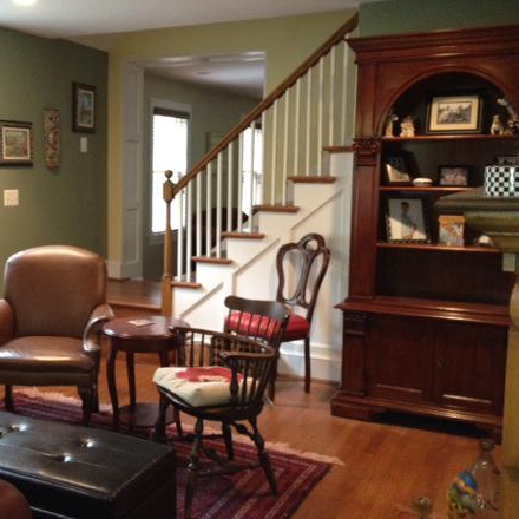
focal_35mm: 45
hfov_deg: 37.0
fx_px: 763
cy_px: 255
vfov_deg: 37.6
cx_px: 155
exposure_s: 1/20
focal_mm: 4.28
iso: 400
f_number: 2.4
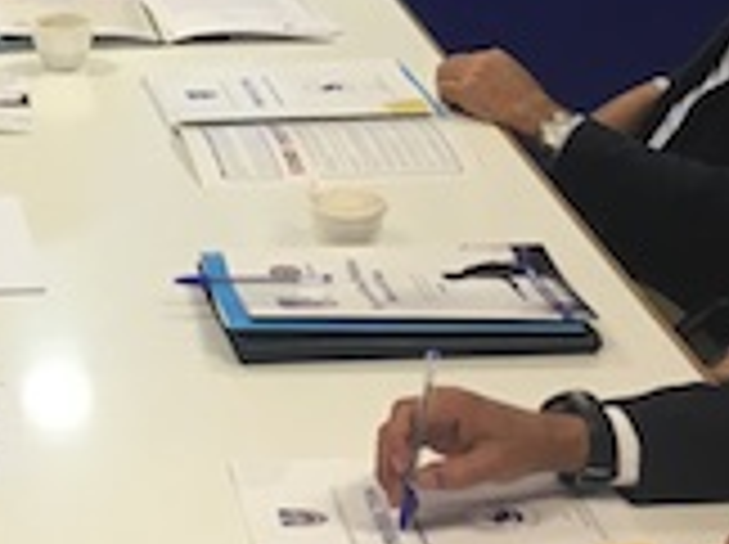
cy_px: -43
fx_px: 2671
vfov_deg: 11.5
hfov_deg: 15.0
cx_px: -164
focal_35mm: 127
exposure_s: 1/33
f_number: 2.2
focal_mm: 4.15
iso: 40
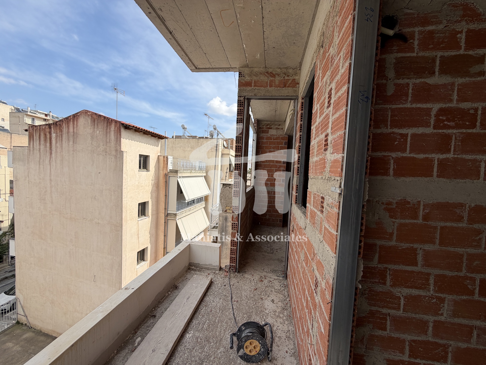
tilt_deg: -3.5
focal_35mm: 14
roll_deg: -3.7
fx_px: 197
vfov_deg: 85.7
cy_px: 182
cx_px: 243
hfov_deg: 102.1
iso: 25
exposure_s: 1/770
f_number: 2.2
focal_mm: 2.22
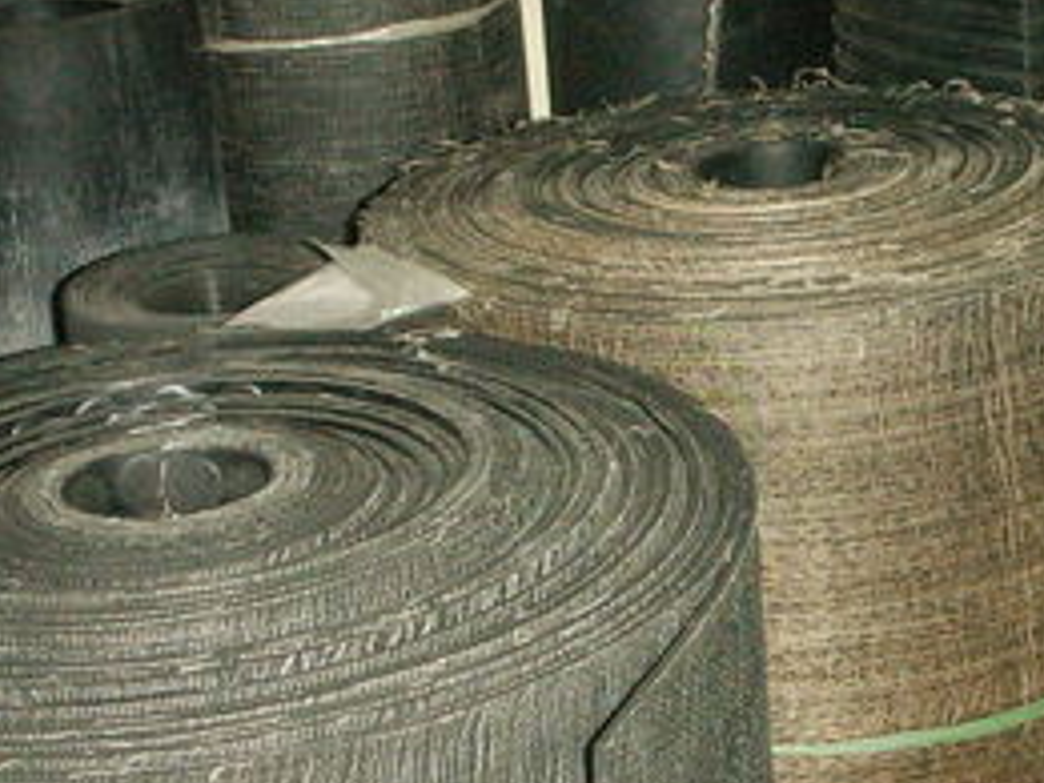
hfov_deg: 21.4
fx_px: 2745
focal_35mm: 91
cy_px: 365
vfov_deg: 16.2
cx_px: 767
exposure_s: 1/40
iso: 160
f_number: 3.5
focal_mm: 7.7
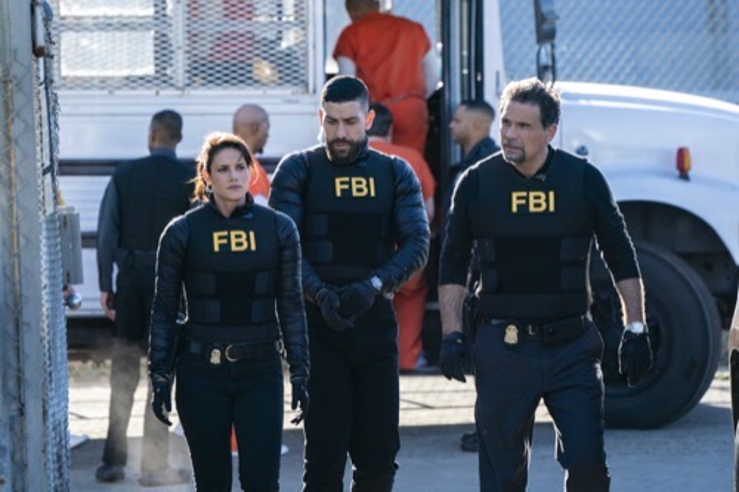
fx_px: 5910
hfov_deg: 7.2
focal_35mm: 288
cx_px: 370
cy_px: 246
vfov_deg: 4.8
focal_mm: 288
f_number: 5.6
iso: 400
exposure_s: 1/800
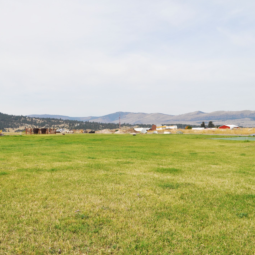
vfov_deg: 47.2
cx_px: 89
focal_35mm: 35
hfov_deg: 46.6
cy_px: 127
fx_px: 292
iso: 200
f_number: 10
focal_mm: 18
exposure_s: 1/400
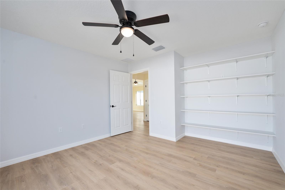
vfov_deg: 81.2
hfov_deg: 104.3
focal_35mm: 14
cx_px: 142
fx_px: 111
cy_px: 95
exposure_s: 1/40
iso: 500
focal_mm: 14
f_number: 7.1
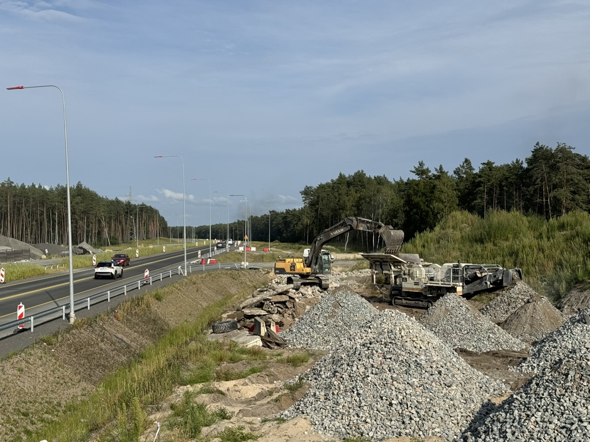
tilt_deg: +1.0
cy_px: 221
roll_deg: +0.4
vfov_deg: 30.3
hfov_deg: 39.7
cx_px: 295
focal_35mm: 48
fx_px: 818
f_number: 1.78
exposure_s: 1/5848
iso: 64
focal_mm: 6.76
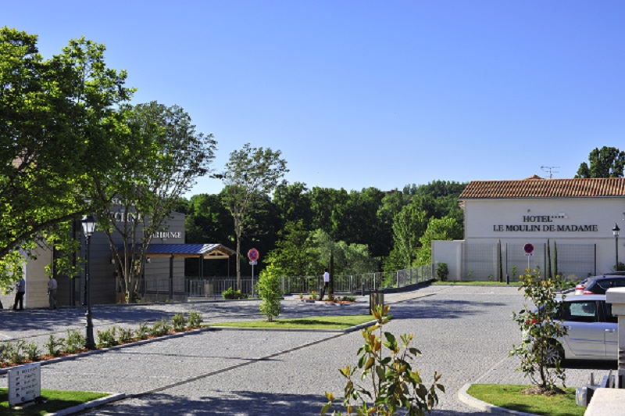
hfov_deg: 39.6
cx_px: 312
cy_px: 208
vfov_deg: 26.9
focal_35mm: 50
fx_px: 867
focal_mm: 50
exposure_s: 1/2000
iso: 640
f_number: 8
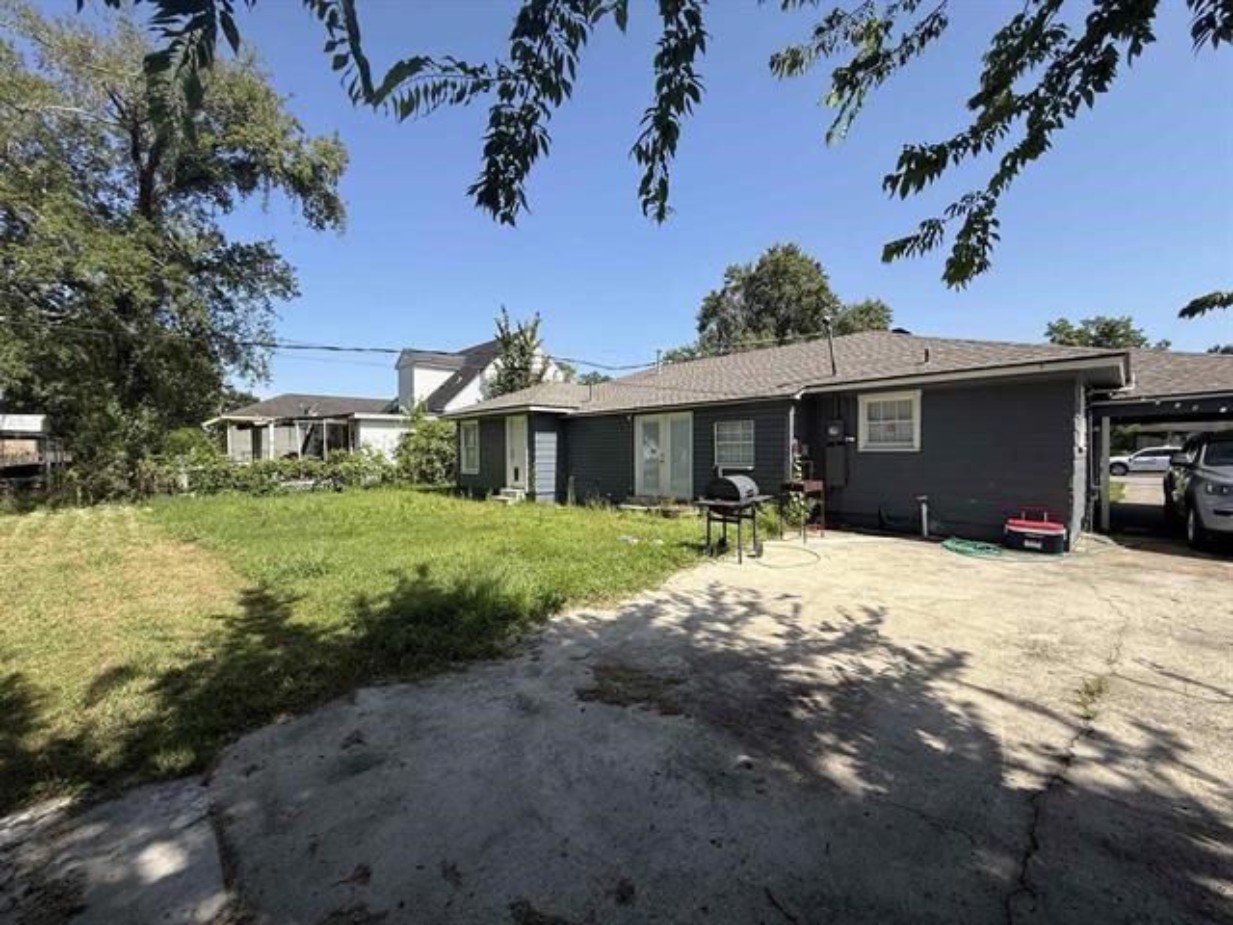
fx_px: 499
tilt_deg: -1.1
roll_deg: +0.9
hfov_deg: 102.1
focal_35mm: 14
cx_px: 616
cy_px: 462
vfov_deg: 85.7
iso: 50
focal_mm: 2.22
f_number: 2.2
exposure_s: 1/1613
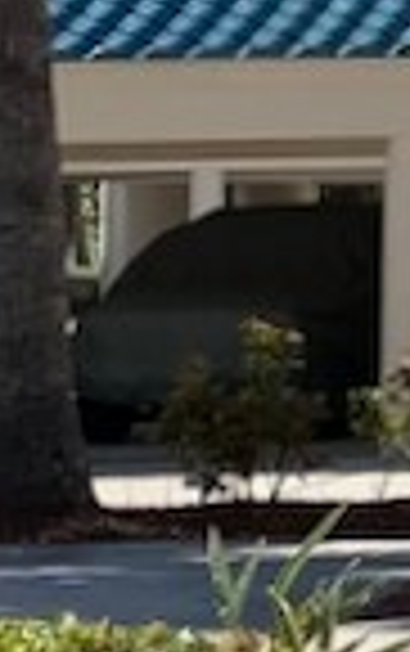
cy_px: -247
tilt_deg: +5.8
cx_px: 1681
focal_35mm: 243
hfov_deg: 4.9
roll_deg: +1.6
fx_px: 4332
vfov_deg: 8.5
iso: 25
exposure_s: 1/1748
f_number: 1.8
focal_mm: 4.25
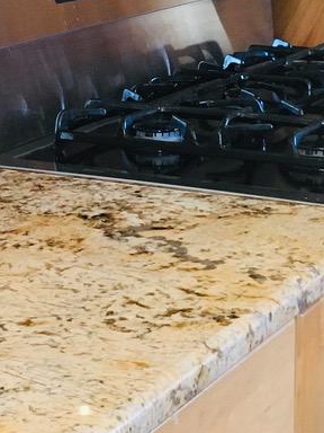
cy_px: 82
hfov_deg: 12.8
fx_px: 1448
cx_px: 127
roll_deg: +1.1
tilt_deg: -10.1
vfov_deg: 16.8
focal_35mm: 116
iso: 125
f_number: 2.2
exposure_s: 1/30
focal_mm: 4.15
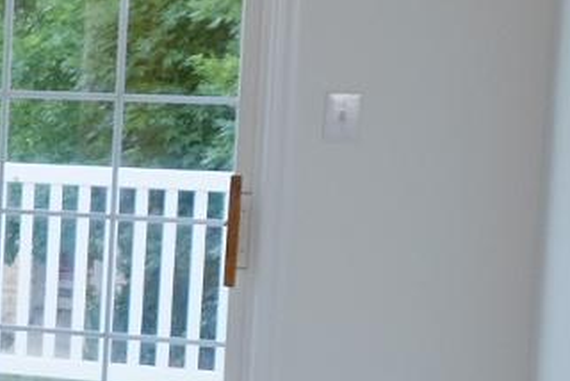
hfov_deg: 12.1
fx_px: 2108
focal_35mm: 133
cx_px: -828
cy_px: 182
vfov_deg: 10.3
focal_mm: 15.9
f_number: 4
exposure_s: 1/75
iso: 800
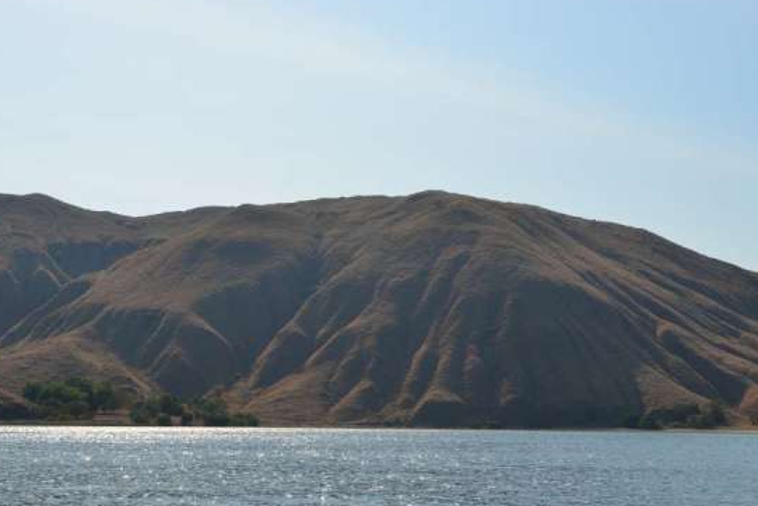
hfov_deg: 33.9
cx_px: 383
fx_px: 1243
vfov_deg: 22.9
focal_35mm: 59
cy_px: 352
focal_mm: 40
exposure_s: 1/640
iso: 250
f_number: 13
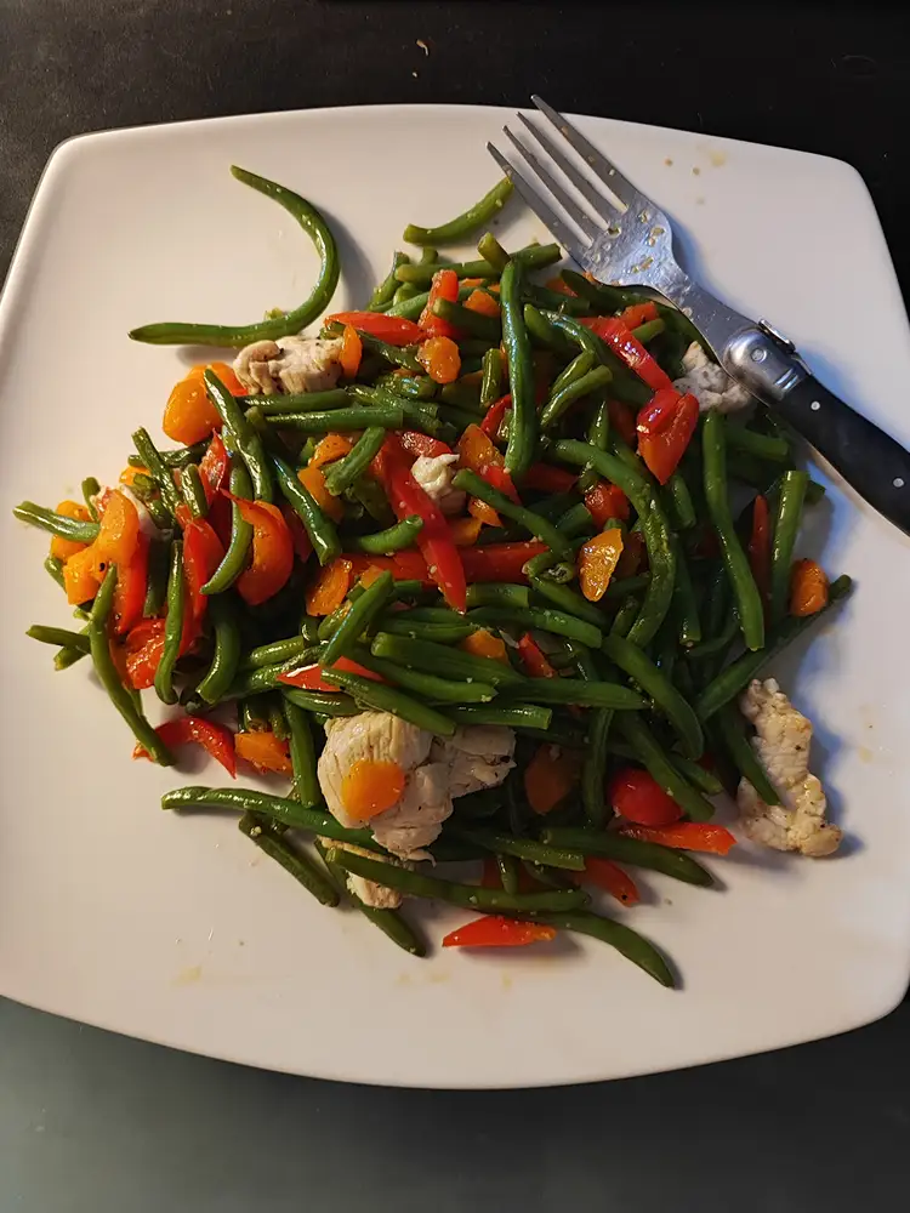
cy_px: 606
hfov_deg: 56.8
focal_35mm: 24
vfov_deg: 71.6
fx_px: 841
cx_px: 455
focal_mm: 5.89
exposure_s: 1/13
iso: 775
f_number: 1.89
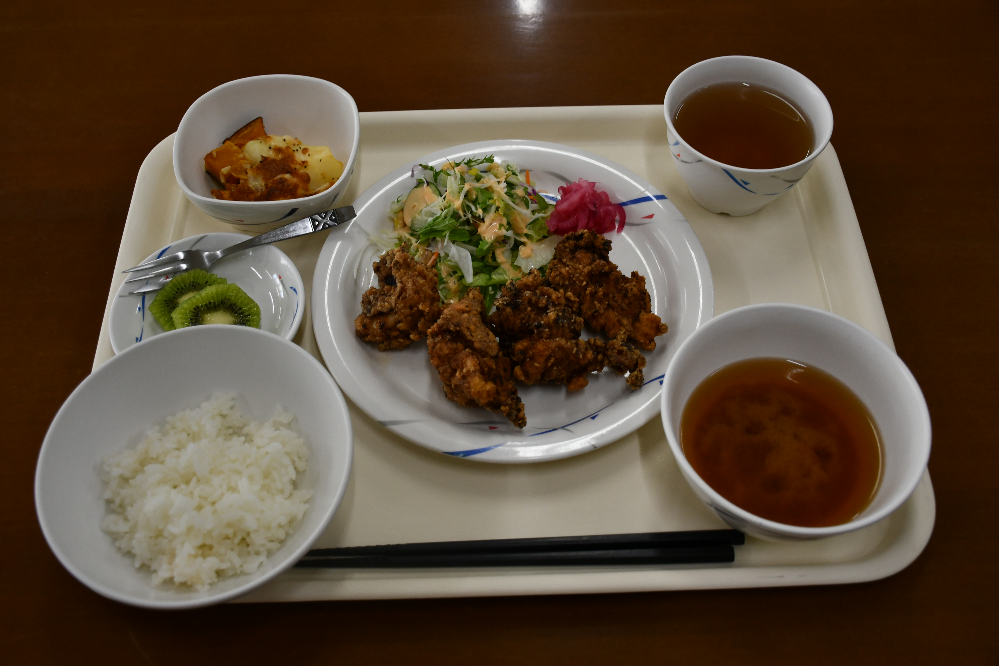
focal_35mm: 39
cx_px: 500
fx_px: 1082
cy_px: 333
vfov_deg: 34.2
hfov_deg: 49.6
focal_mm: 26
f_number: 3.8
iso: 450
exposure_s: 1/250
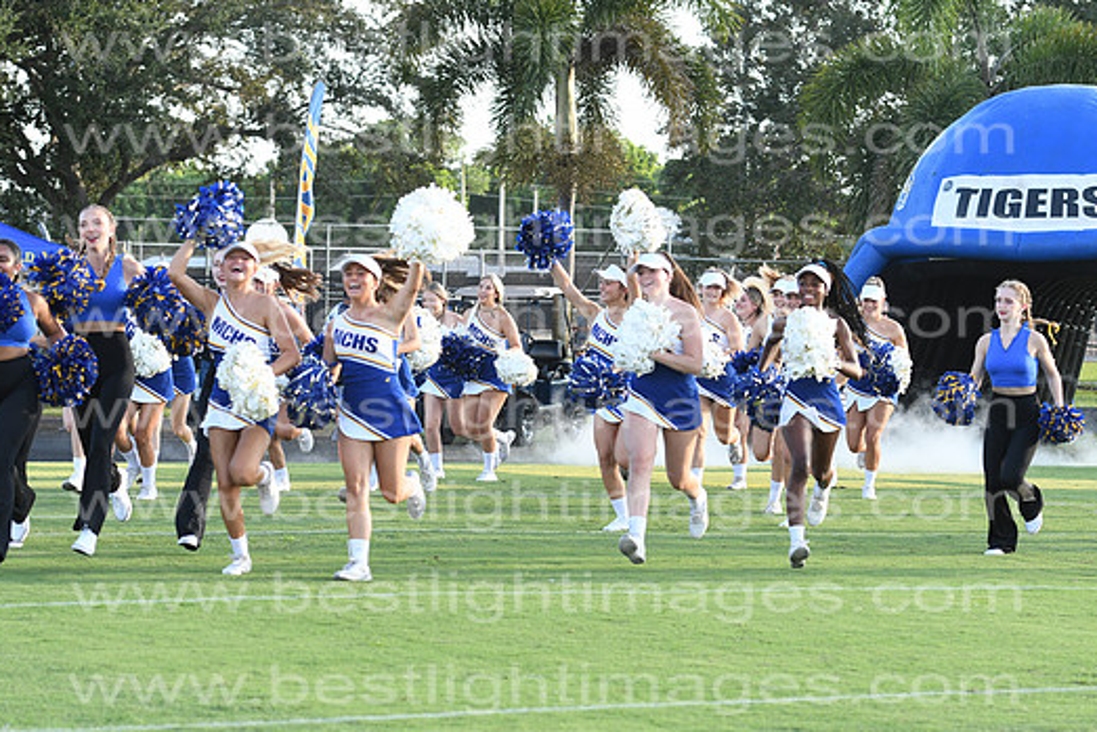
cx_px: 545
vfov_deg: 9.6
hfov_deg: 14.3
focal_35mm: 143
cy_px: 368
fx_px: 4358
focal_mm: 86
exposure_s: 1/500
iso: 400
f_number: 5.6
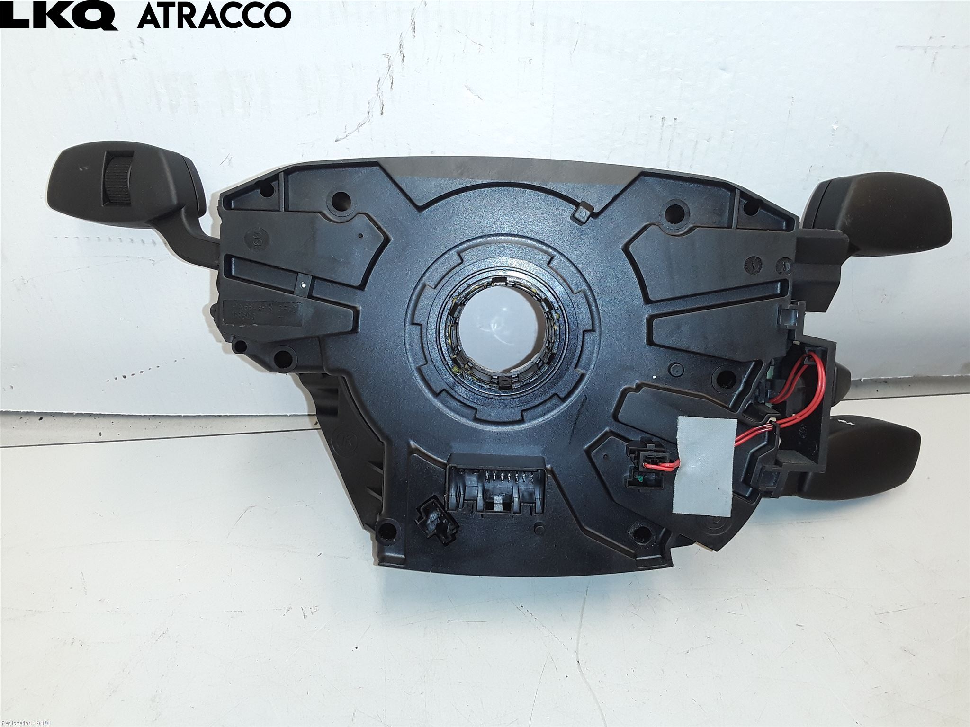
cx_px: 485
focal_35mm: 28
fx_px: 785
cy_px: 364
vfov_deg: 49.7
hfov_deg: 63.4
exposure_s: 1/100
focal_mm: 2.91
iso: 64
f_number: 1.9
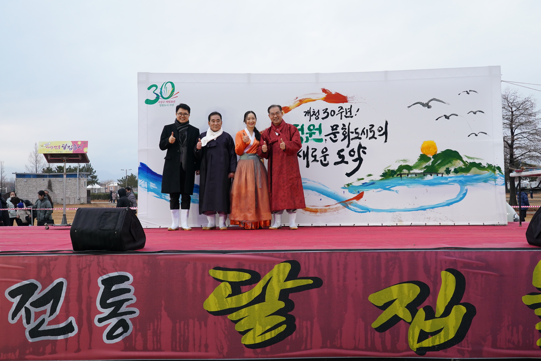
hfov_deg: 50.7
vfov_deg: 35.1
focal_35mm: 38
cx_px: 270
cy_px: 180
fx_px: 571
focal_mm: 38
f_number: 8
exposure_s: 1/400
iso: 2000
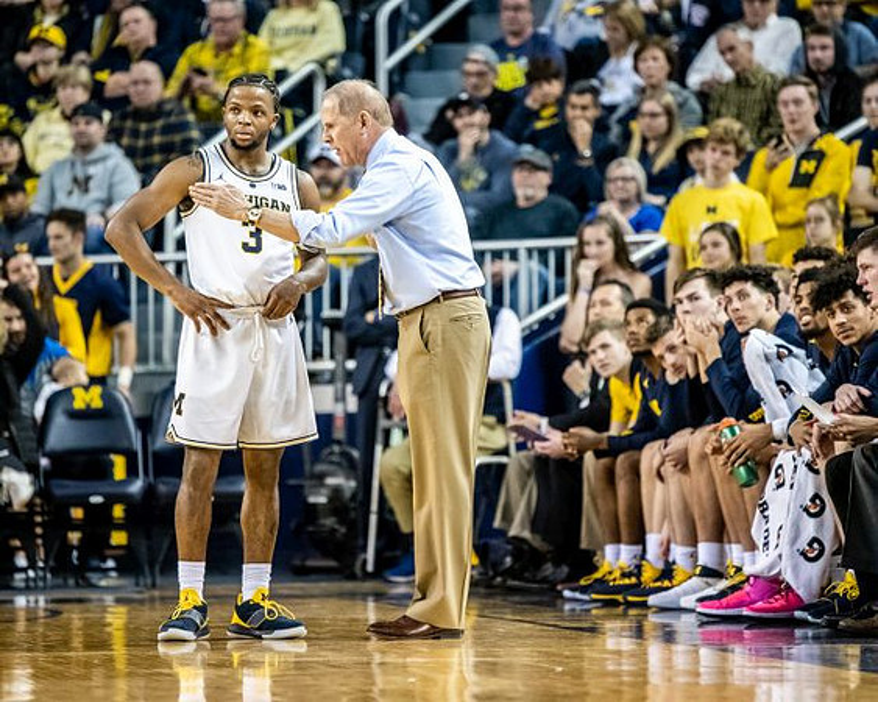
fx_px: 7876
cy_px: 315
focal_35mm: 303
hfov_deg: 6.4
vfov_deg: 5.1
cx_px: 384
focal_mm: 200
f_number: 2.8
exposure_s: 1/1250
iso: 5000
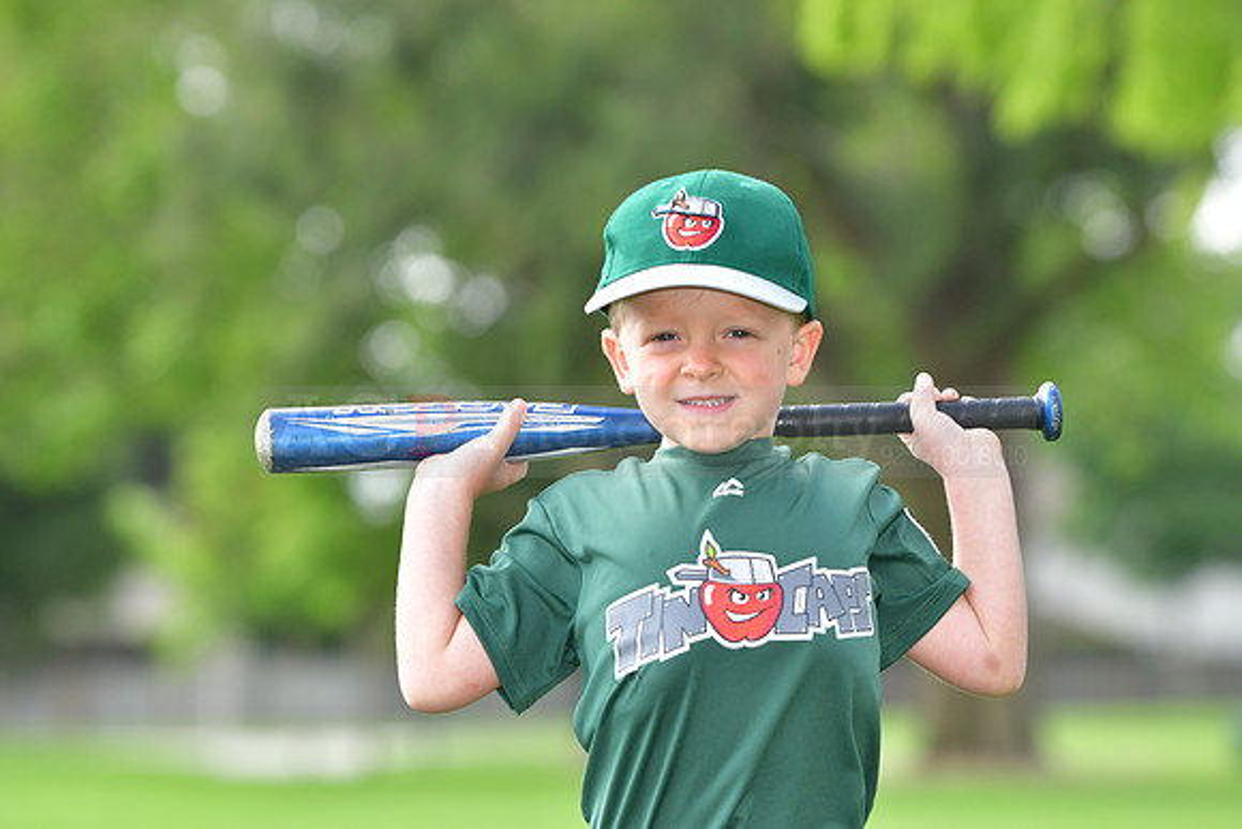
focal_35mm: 202
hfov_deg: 10.2
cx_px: 621
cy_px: 414
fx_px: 6988
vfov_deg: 6.8
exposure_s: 1/1250
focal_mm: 135
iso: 500
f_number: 4
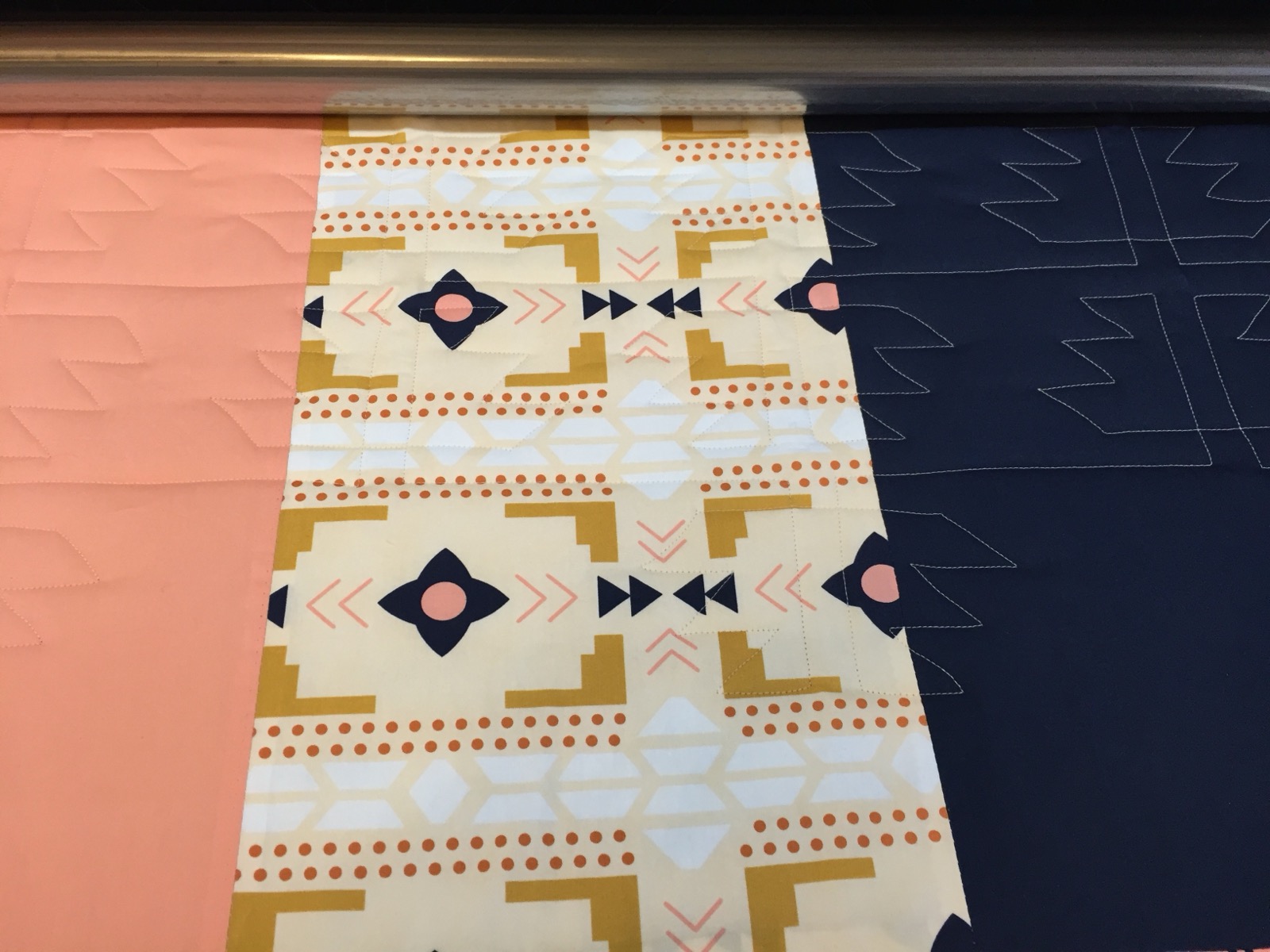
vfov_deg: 48.2
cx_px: 635
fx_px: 1064
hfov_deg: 61.7
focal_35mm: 29
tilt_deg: -59.3
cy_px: 476
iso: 50
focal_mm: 4.15
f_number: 2.2
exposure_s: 1/30
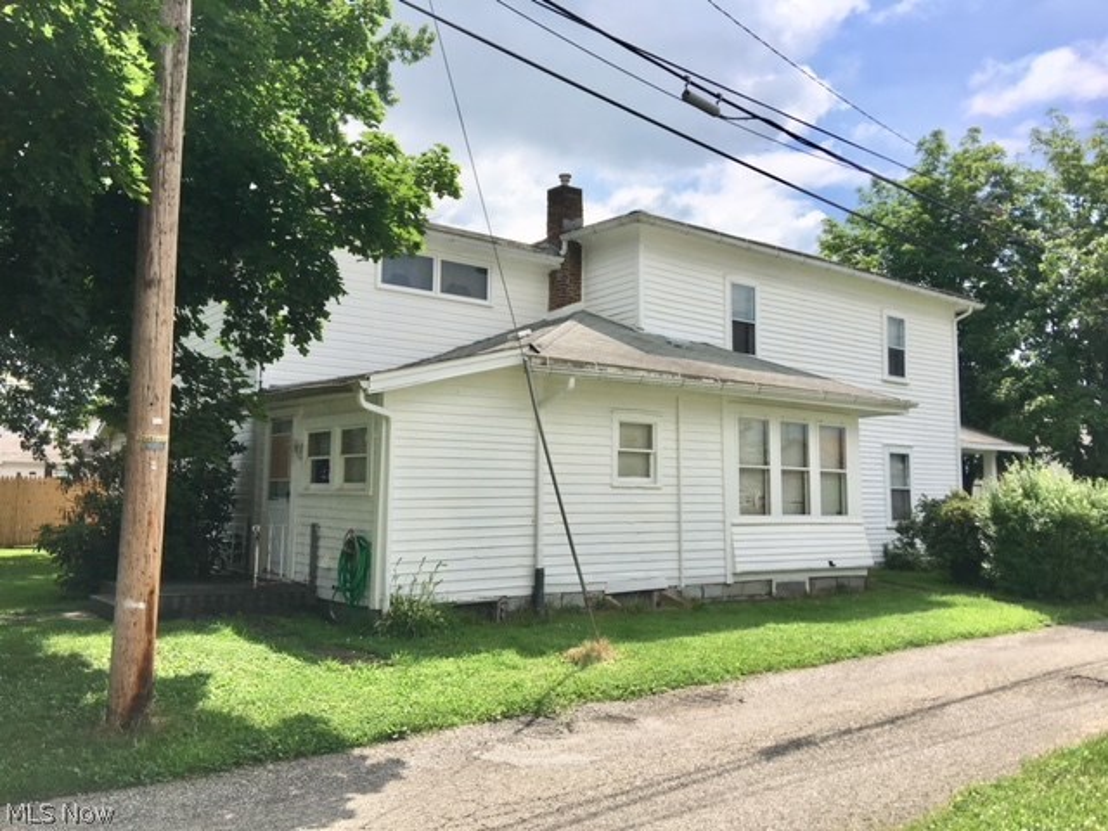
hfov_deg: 61.7
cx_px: 554
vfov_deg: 48.2
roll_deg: -0.1
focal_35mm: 29
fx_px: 928
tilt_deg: +7.1
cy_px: 416
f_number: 2.2
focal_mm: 4.15
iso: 25
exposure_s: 1/2331
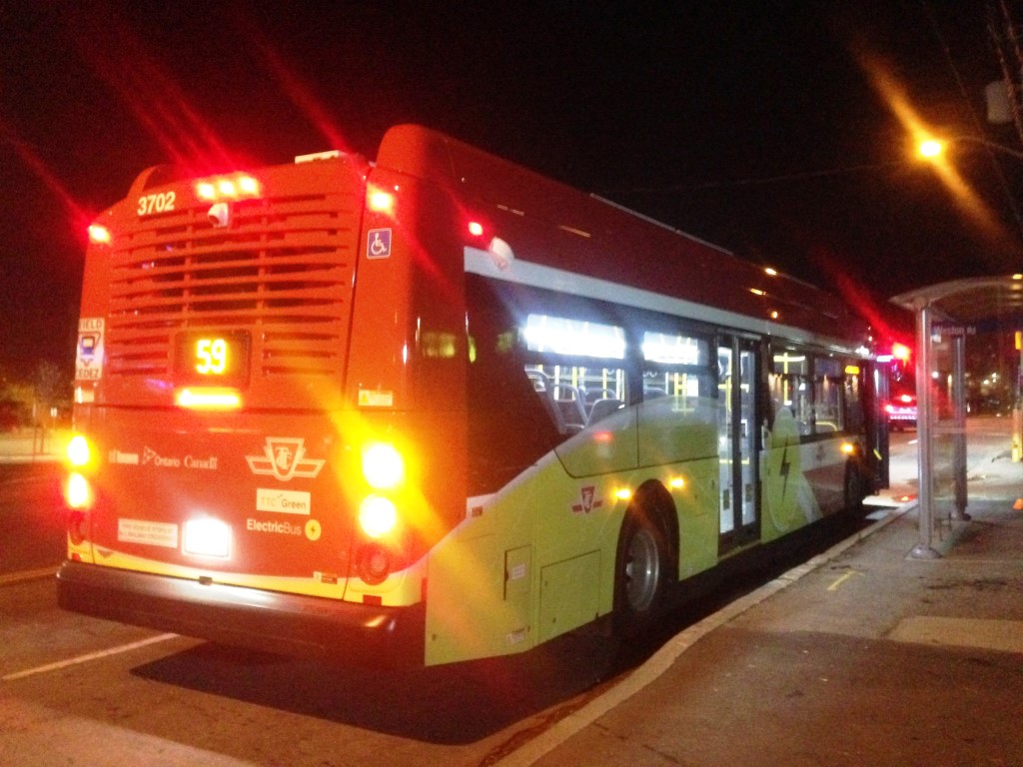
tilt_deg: +1.2
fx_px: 975
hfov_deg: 55.4
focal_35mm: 33
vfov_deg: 42.9
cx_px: 512
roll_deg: -0.9
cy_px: 384
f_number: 2.4
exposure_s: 1/15
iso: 800
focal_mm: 4.12
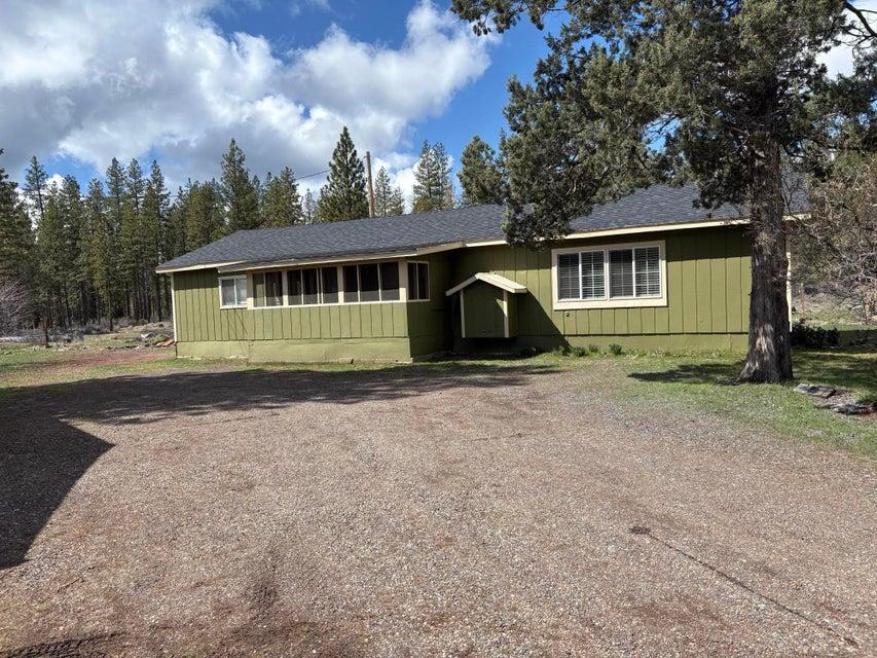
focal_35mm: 26
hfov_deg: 67.3
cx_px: 438
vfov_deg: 53.1
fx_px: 659
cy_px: 329
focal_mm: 5.96
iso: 64
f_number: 1.6
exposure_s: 1/1848
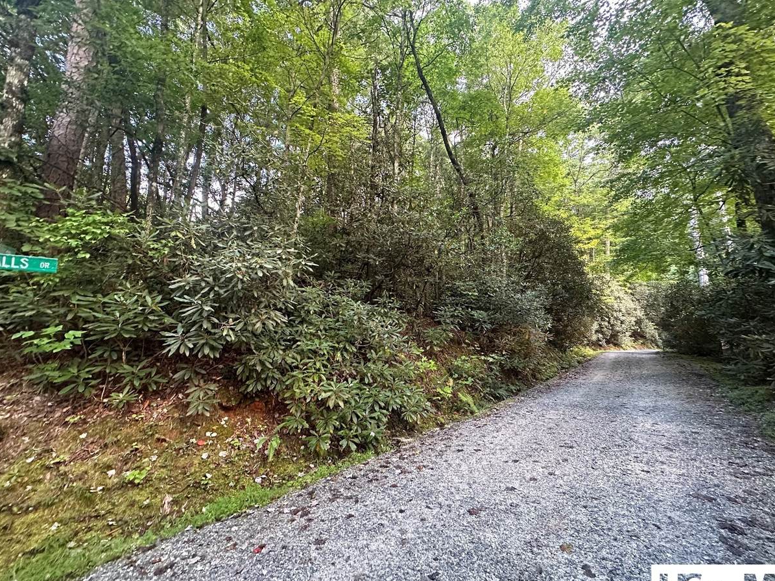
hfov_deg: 98.1
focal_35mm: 15
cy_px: 300
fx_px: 336
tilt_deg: +9.6
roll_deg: -1.6
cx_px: 402
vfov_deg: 81.7
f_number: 2.2
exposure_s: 1/60
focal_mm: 2.22
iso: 800
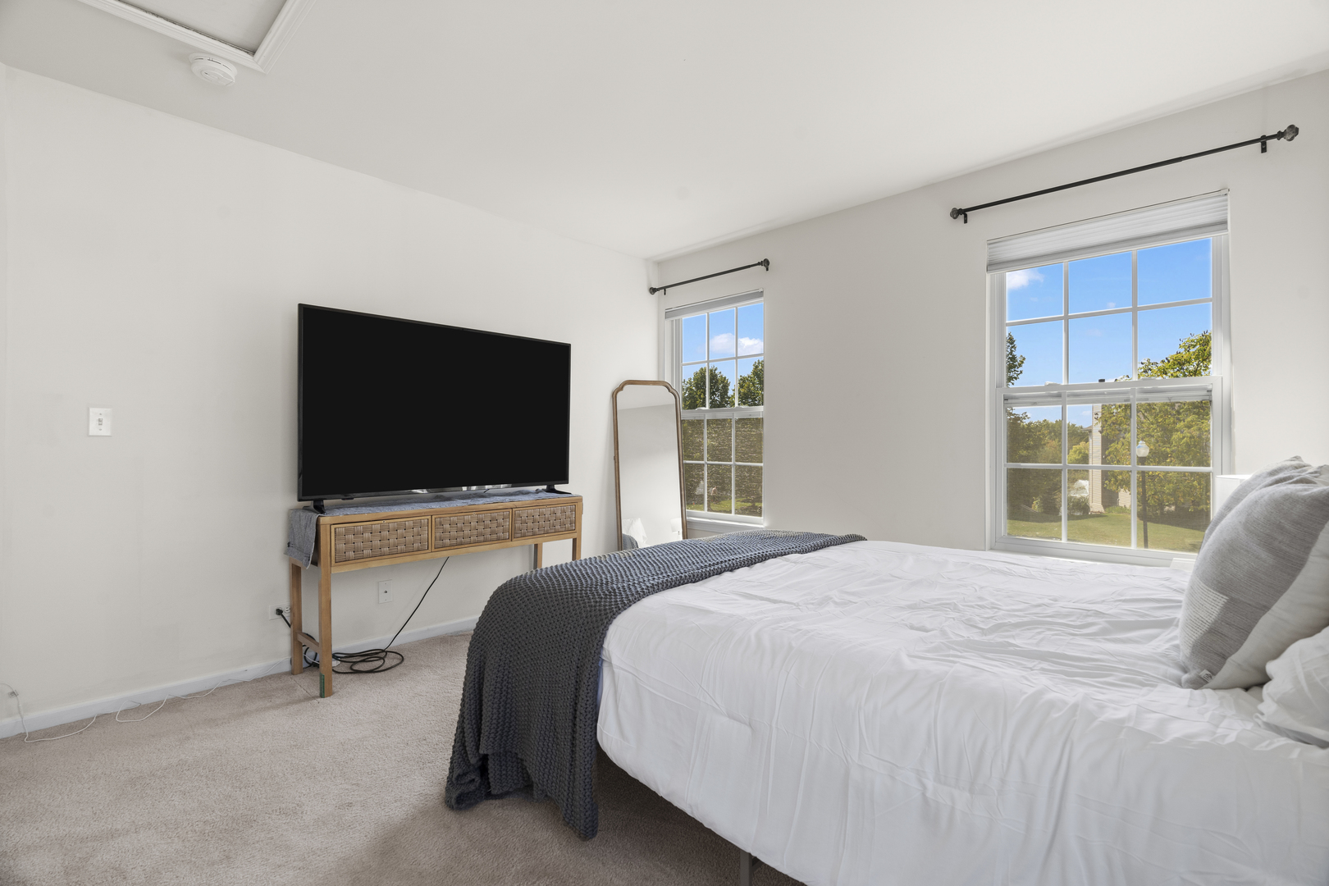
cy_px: 443
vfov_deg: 73.7
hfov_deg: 96.7
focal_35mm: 16
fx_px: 591
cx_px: 664
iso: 1250
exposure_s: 1/30
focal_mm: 16
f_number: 8
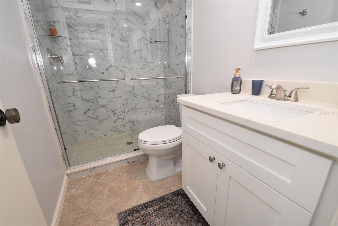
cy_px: 113
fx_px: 141
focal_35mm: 15
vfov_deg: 77.4
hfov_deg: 100.4
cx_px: 169
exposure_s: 1/60
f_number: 7.1
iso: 1600
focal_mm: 10
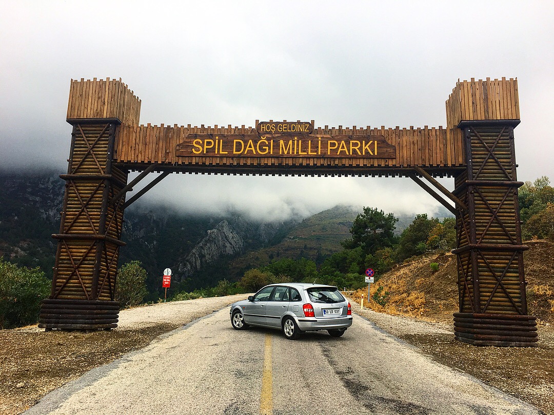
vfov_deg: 48.2
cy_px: 208
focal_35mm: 29
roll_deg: -2.7
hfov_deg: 61.7
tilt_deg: +14.3
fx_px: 464
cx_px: 277
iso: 25
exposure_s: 1/214
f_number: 2.2
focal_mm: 4.15
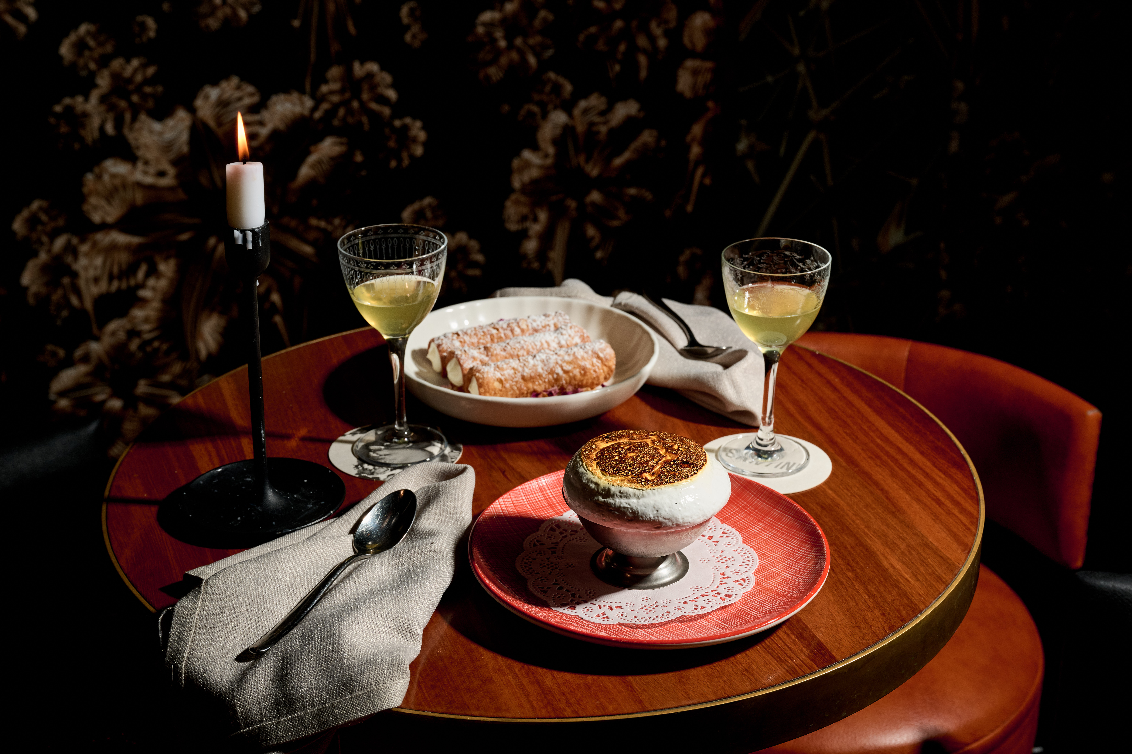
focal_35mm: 53
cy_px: 377
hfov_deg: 37.5
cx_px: 566
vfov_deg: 25.5
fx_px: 1666
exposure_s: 1/125
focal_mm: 53
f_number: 9
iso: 320
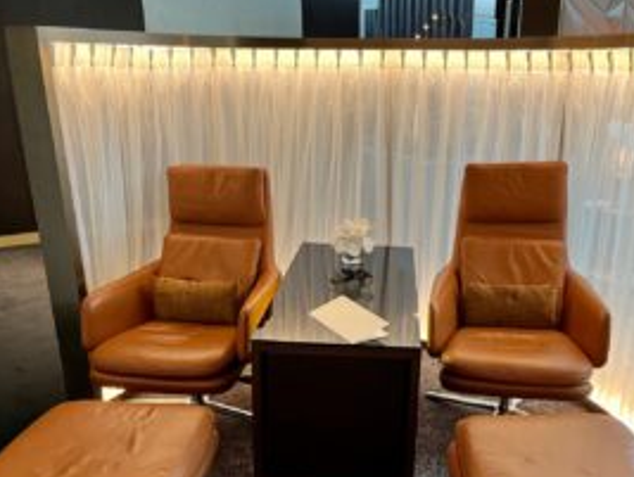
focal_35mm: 35
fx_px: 642
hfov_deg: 52.4
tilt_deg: -20.2
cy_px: 292
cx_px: 363
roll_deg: -0.5
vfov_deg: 40.6
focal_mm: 5.1
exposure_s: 1/50
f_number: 1.6
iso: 125
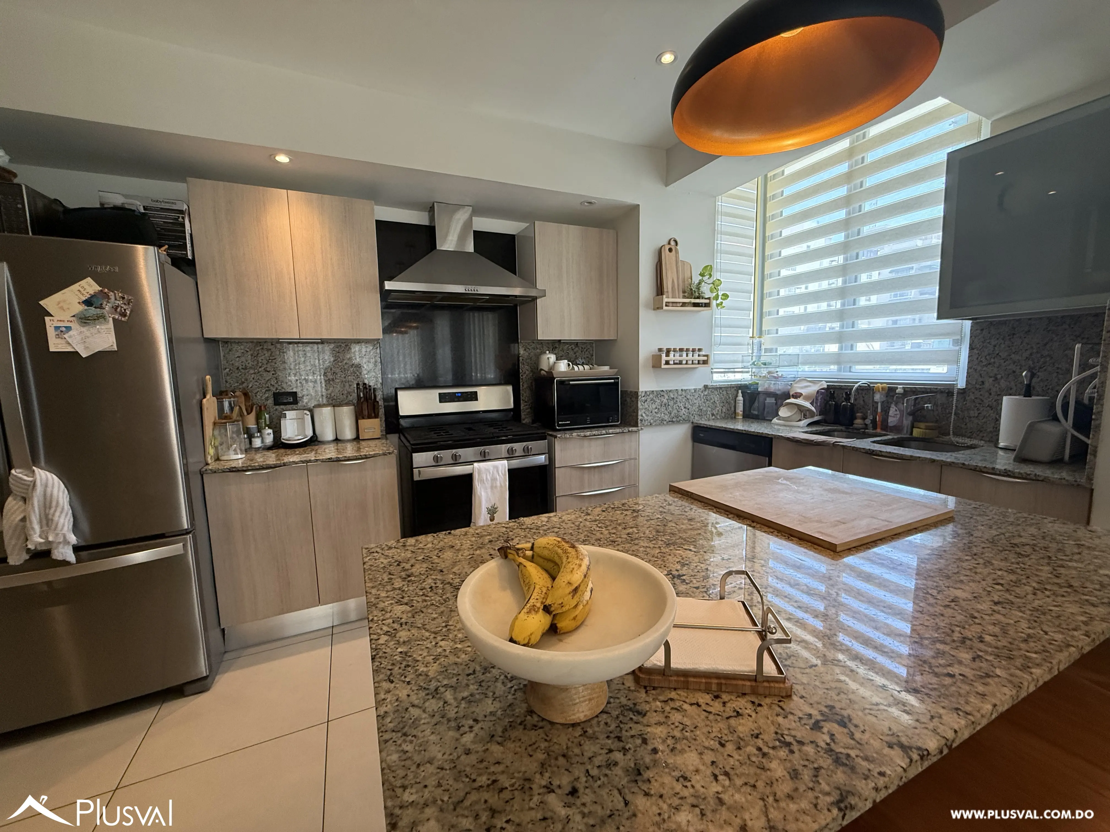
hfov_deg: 102.1
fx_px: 449
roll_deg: +1.5
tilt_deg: -5.8
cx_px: 555
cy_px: 416
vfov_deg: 85.7
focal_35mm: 14
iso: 160
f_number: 2.2
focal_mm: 2.22
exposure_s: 1/120
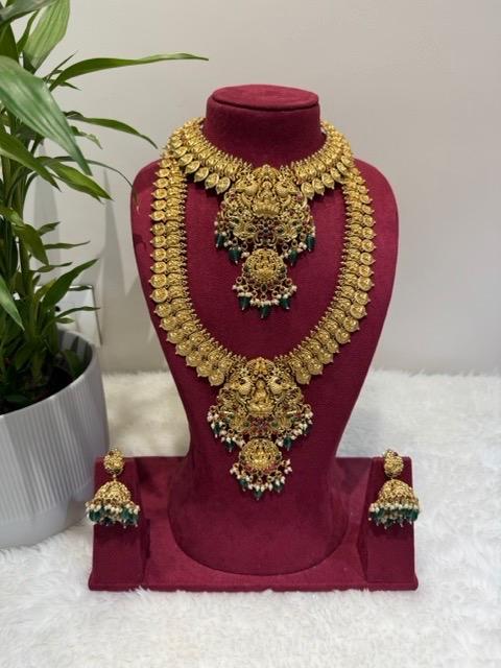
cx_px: 250
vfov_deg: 71.6
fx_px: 463
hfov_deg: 56.8
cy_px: 334
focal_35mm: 24
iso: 64
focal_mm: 6.76
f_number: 1.78
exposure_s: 1/100
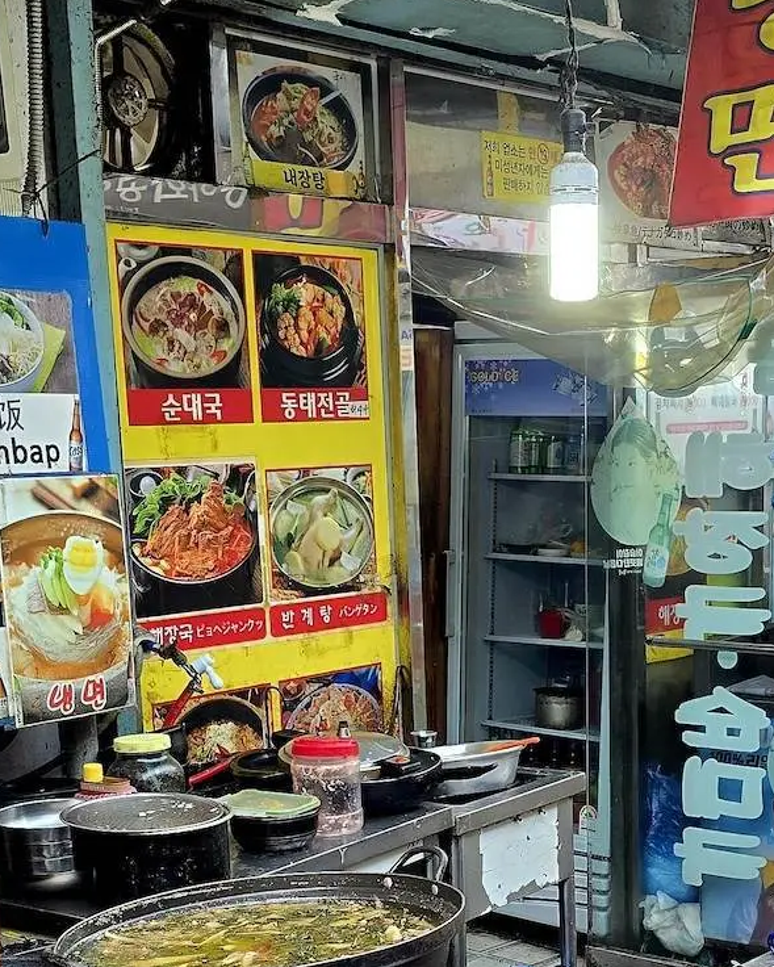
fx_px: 1746
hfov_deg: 24.9
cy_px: 836
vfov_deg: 29.9
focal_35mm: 61
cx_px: 494
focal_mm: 6.3
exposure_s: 1/120
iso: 100
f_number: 1.7
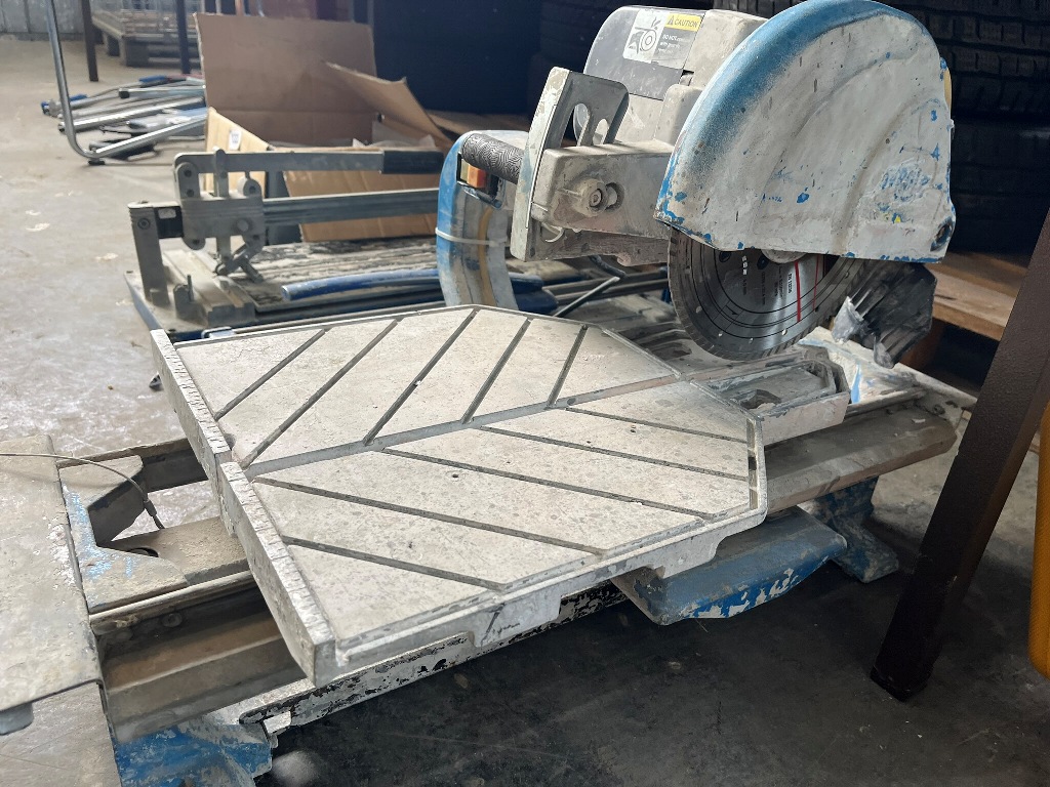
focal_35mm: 26
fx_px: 789
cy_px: 394
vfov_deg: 53.1
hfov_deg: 67.3
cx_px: 525
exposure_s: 1/121
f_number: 1.6
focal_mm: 5.1
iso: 100
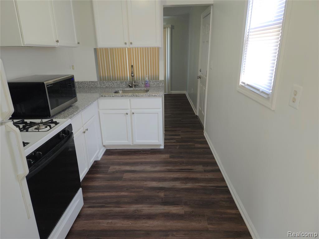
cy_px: 120
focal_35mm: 23
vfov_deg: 58.9
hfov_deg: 73.9
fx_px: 212
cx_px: 160
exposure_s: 1/60
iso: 64
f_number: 1.8
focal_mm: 5.4
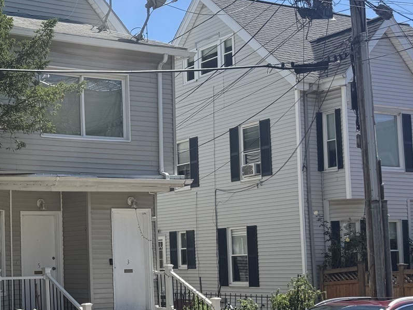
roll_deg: +1.2
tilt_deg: +2.4
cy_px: 223
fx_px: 740
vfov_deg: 23.5
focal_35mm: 62
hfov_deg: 28.7
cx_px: -26
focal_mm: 6.76
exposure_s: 1/3096
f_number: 1.78
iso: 80
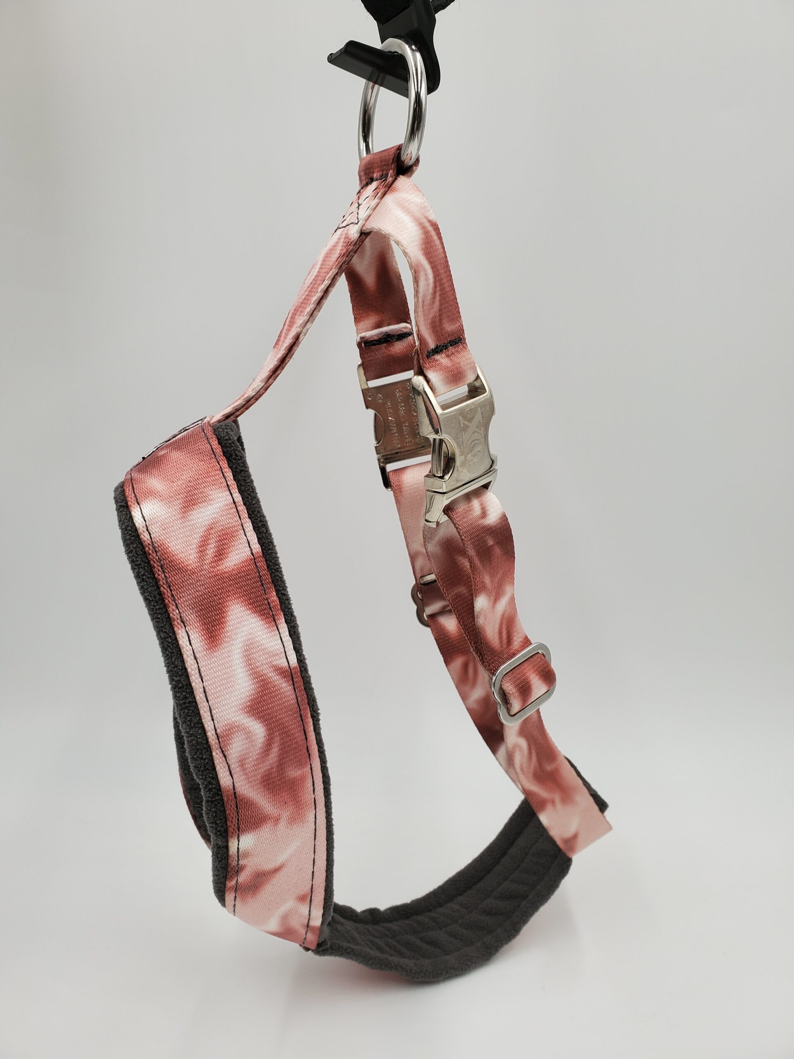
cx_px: 397
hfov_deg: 53.1
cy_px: 530
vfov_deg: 67.3
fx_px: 795
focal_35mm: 26
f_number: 2.4
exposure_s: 1/130
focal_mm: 4.3
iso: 50
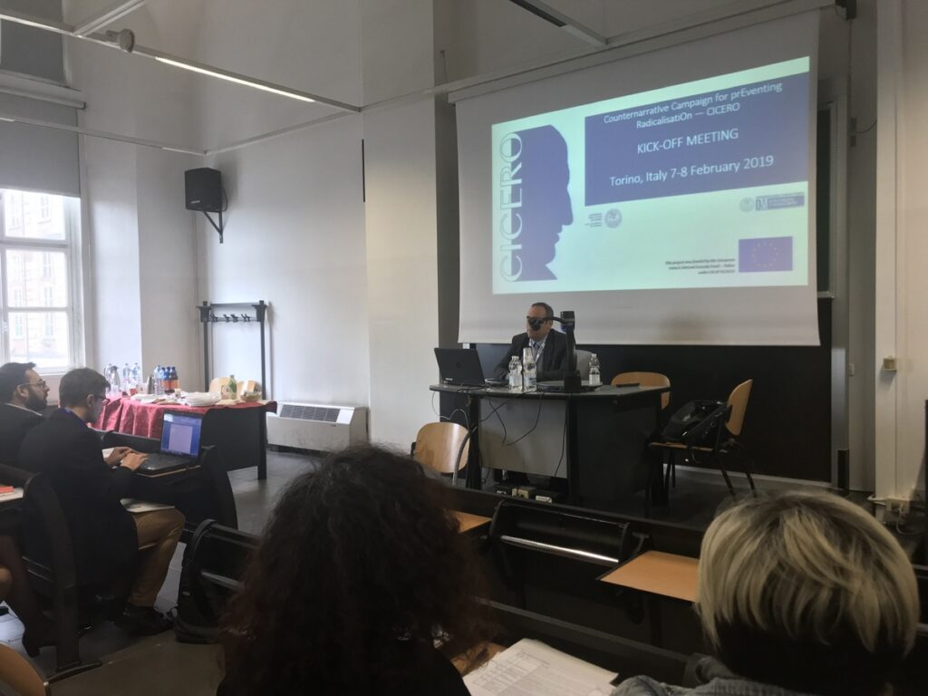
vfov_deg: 49.7
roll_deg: +1.3
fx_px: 751
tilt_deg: -1.0
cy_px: 348
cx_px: 464
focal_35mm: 28
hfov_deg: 63.4
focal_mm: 3.99
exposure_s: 1/33
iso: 80
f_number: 1.8
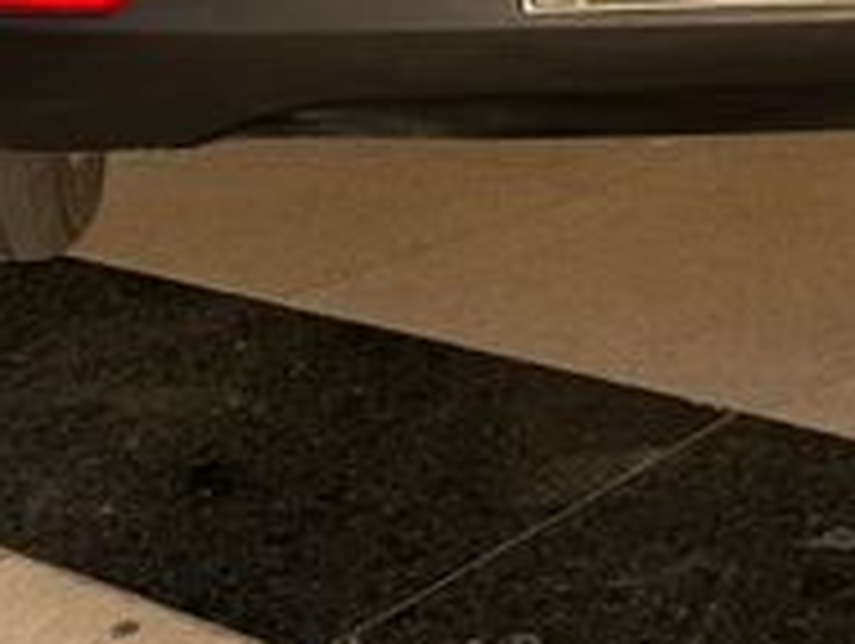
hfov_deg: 10.1
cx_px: 752
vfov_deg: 7.4
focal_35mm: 194
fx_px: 4798
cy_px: -513
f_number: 1.78
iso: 100
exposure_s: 1/3534
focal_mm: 6.76
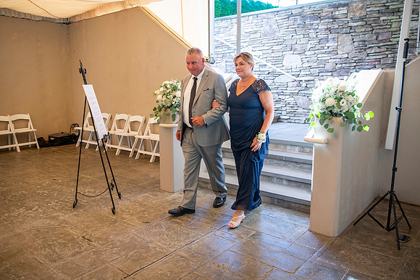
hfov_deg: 61.3
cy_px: 140
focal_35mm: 30
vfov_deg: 43.0
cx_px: 210
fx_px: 355
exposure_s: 1/100
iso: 200
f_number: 4
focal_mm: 30
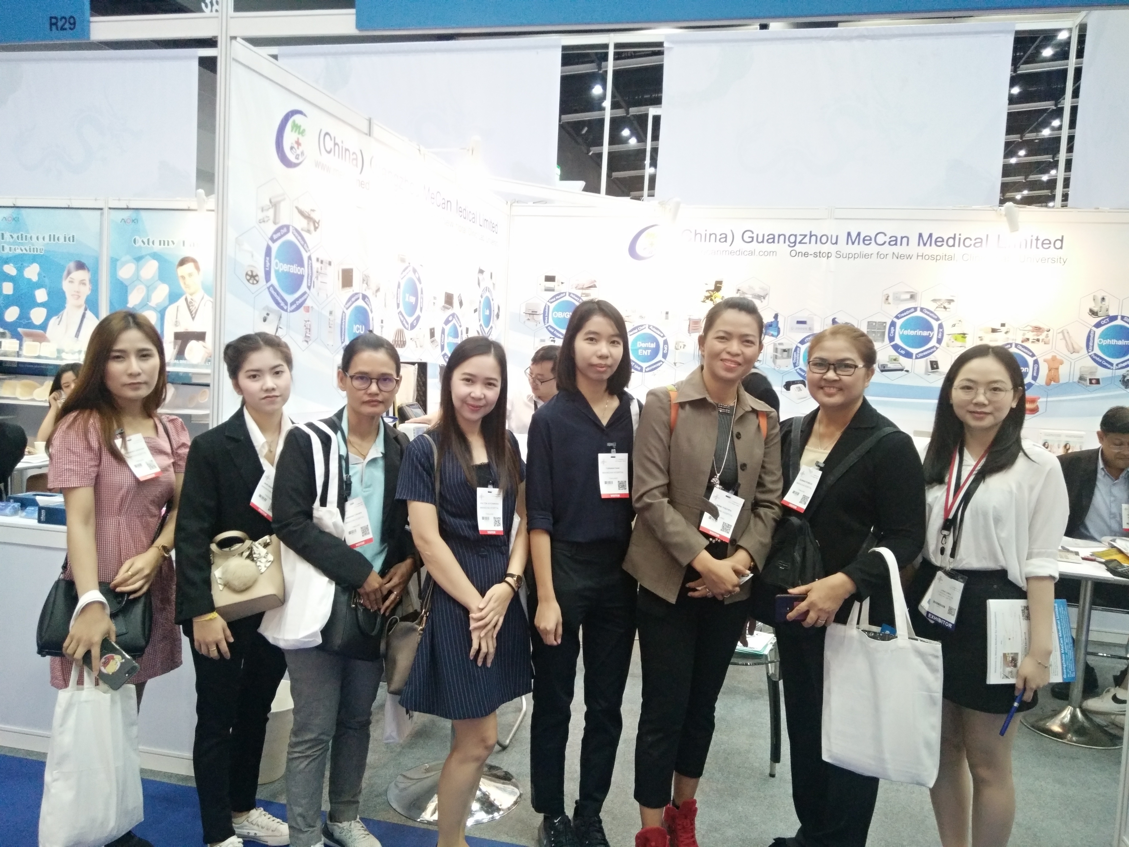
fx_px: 685
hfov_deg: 79.0
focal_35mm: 21
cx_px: 564
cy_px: 424
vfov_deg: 63.4
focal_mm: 3.66
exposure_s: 1/33.3
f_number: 2.2
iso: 211
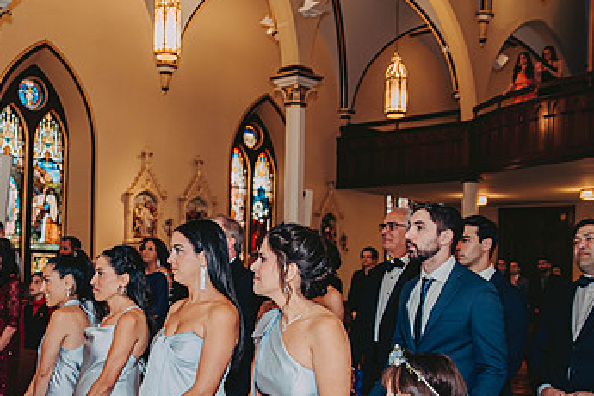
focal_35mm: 49
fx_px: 808
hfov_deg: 39.7
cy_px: 282
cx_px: 186
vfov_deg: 27.3
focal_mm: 28
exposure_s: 1/100
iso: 800
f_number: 2.8
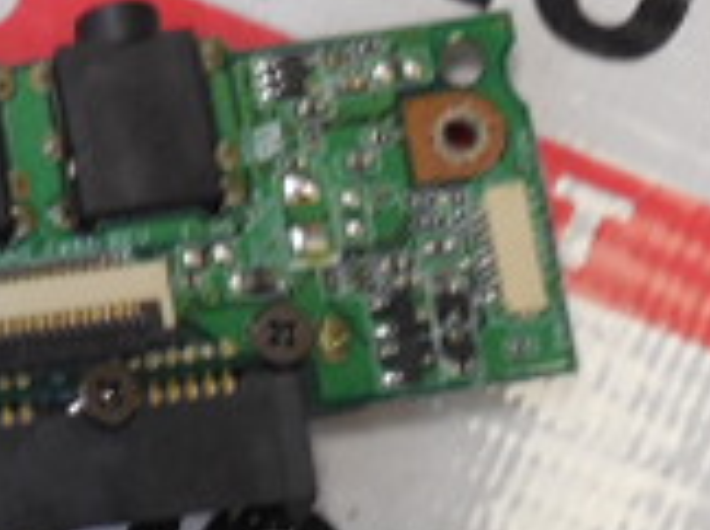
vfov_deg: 14.3
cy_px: 381
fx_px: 2109
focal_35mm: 103
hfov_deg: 17.7
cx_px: -250
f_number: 3.5
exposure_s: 1/30
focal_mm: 4.6
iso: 360
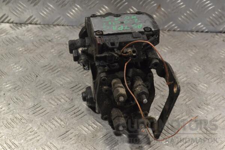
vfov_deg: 19.7
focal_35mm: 69
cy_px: 75
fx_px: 431
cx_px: 112
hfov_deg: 29.2
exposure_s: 1/320
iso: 3200
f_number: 9
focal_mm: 46
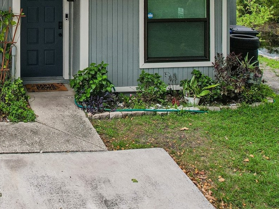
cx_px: 12
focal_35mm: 45
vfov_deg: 30.9
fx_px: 363
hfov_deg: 38.3
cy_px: 26
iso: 100
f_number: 2.8
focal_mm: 8.4
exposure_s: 1/1500
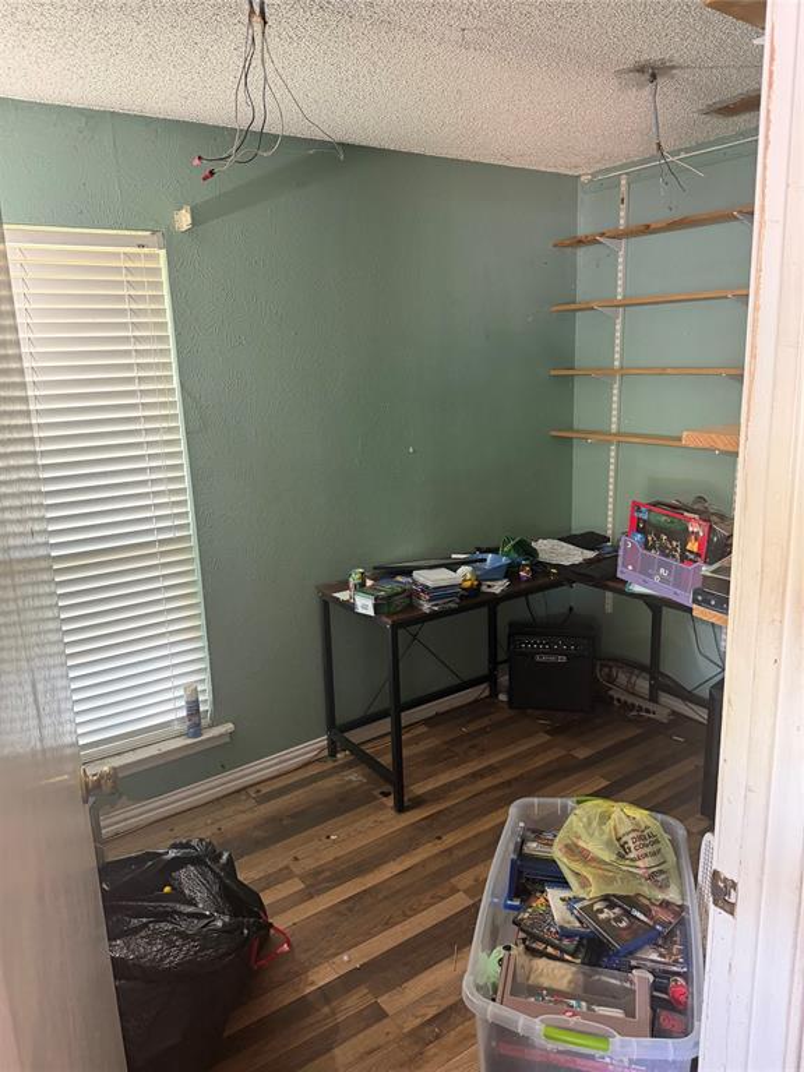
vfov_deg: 71.6
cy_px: 536
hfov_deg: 56.8
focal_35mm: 24
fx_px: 743
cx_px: 402
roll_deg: +1.4
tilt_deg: -14.9
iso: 320
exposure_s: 1/60
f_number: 1.78
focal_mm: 6.76
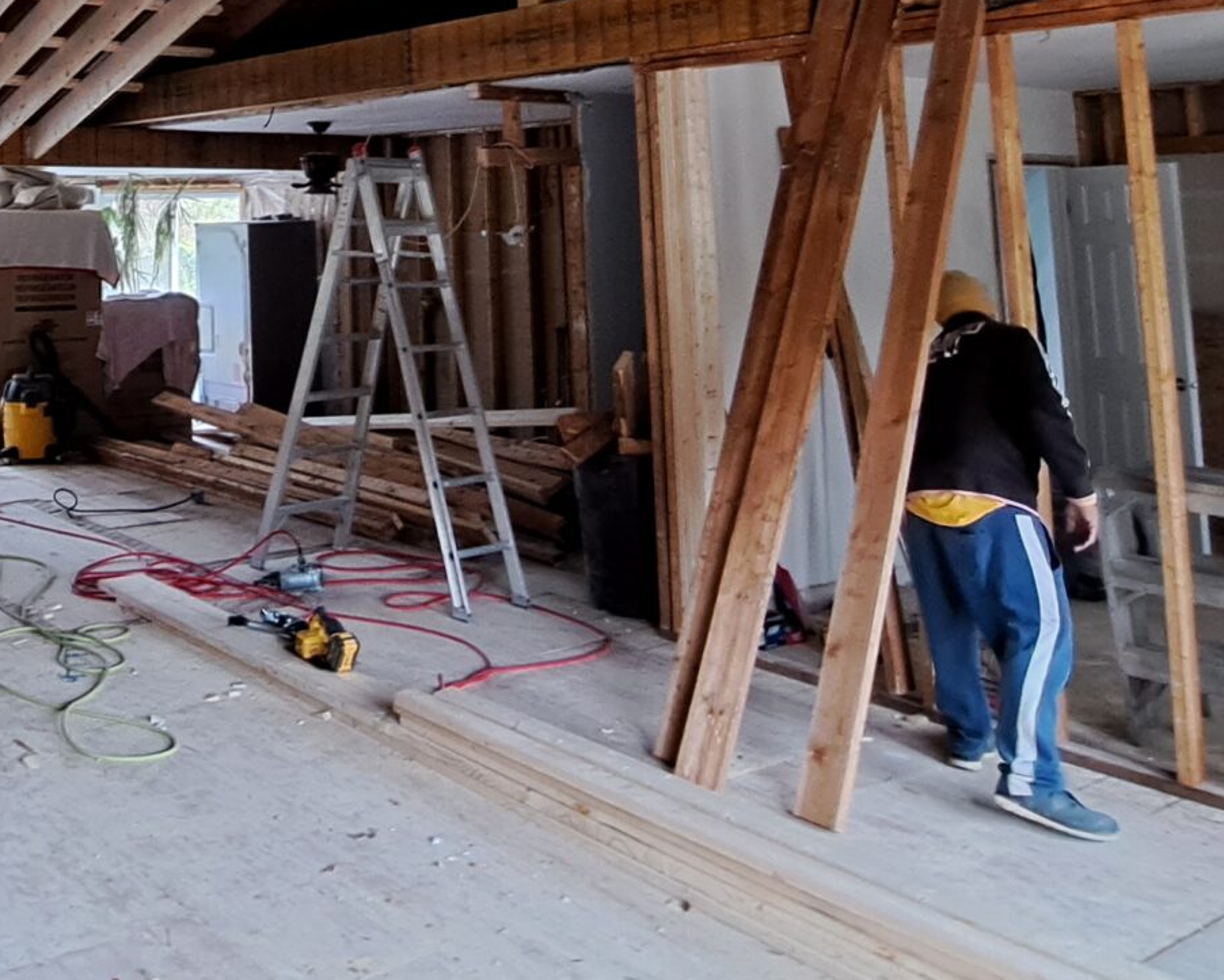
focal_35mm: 36
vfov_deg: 37.7
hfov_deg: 46.6
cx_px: 182
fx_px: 1304
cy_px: 52
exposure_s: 1/40
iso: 125
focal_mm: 1.74
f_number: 2.2
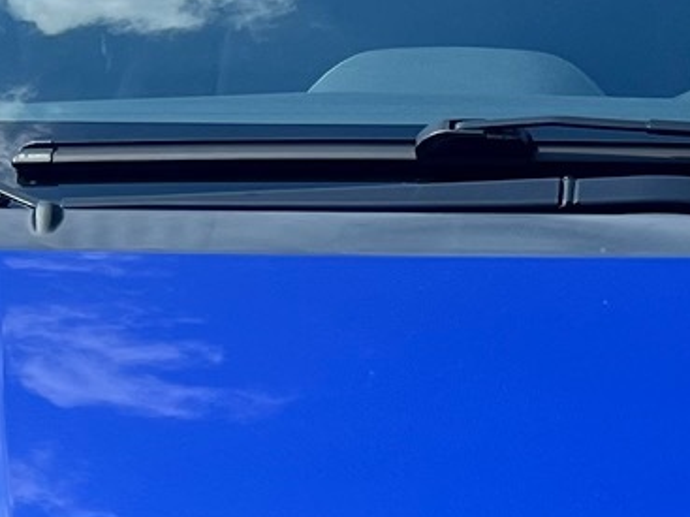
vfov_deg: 10.1
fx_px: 2849
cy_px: 728
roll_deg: -2.0
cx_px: 510
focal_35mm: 143
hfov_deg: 13.8
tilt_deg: -23.2
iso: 50
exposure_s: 1/1621
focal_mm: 5.7
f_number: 1.5
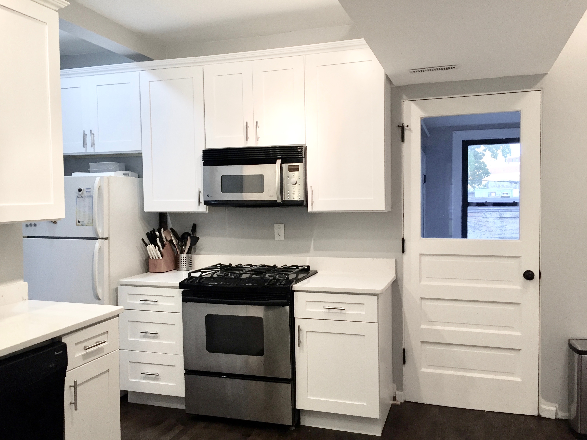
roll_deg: -1.6
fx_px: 492
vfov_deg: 48.2
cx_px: 294
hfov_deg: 61.7
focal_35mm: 29
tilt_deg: -2.4
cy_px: 220
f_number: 2.2
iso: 40
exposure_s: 1/30
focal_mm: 4.15
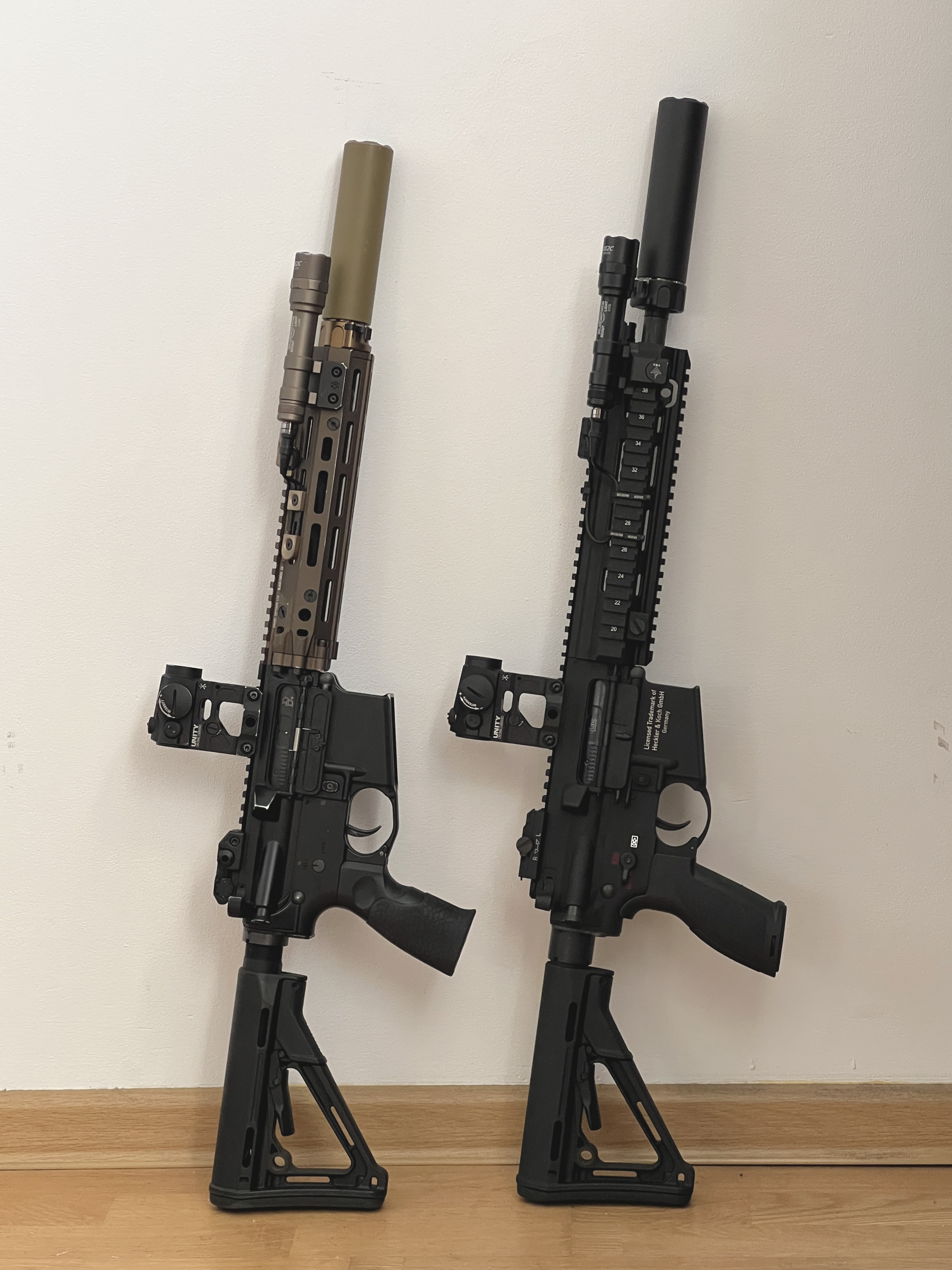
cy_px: 635
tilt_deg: -5.3
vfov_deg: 25.3
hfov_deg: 19.1
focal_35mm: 77
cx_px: 476
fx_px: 2824
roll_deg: +0.1
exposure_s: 1/60
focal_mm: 9
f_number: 2.8
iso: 320
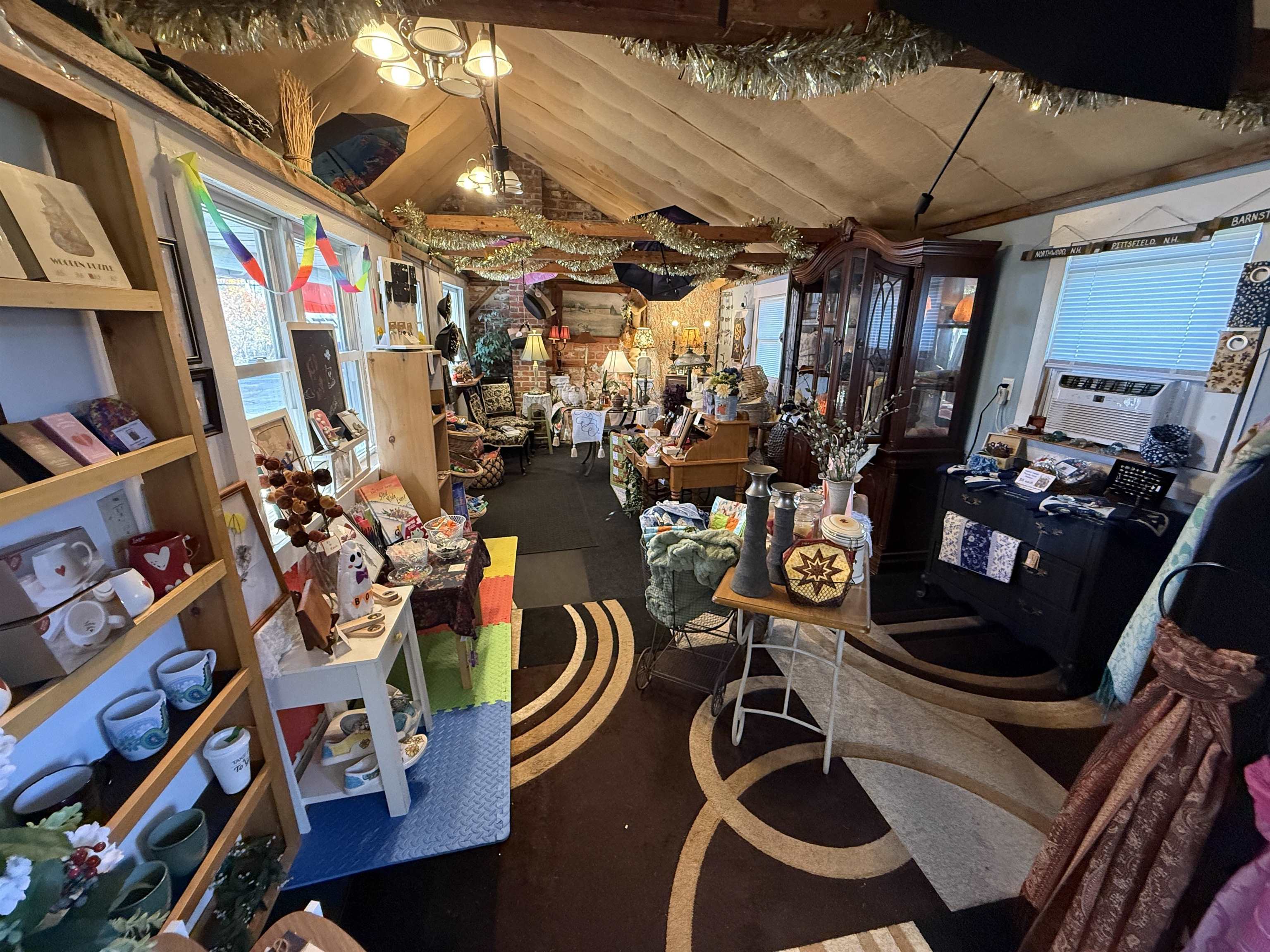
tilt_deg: -16.5
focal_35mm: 14
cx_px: 635
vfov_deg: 85.7
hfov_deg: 102.1
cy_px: 476
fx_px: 514
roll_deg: -0.7
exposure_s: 1/60
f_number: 2.2
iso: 500
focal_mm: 2.22
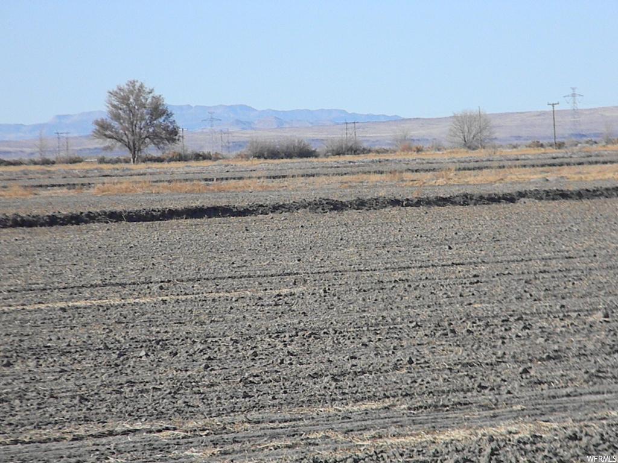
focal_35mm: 278
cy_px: 232
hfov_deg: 7.1
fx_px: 4963
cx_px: 309
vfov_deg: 5.3
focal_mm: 50.4
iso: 640
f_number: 10.8
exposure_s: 1/630
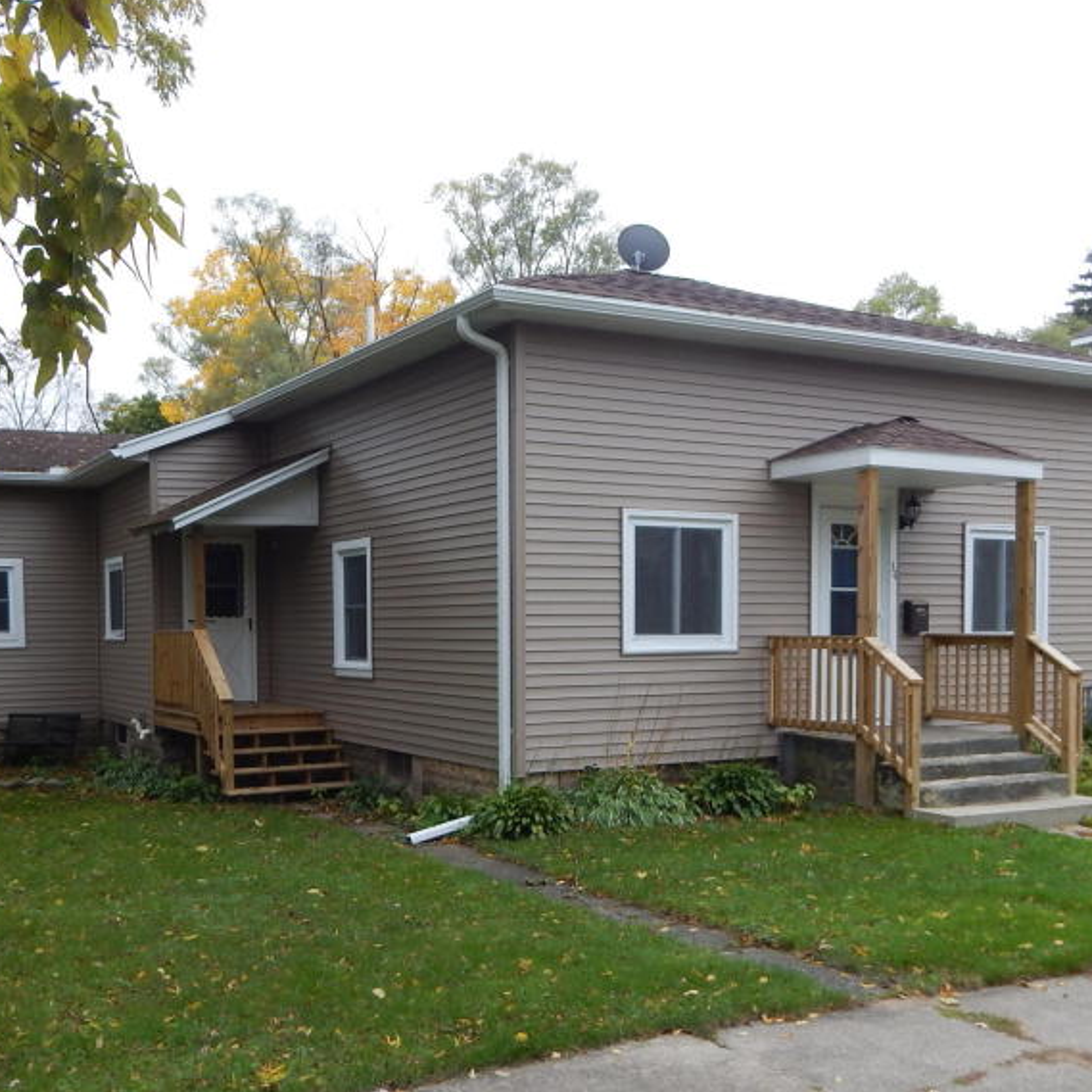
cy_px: 695
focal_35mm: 35
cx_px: 464
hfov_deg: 47.1
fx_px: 1249
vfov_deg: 46.7
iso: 125
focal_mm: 4
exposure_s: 1/250
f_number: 3
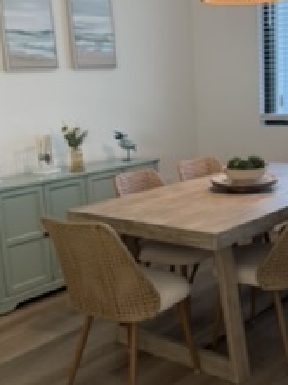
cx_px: 206
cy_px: 210
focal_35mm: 52
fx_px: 578
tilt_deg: -14.0
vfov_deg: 36.8
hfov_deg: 27.7
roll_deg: +2.6
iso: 200
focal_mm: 6.76
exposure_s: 1/116
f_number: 1.78
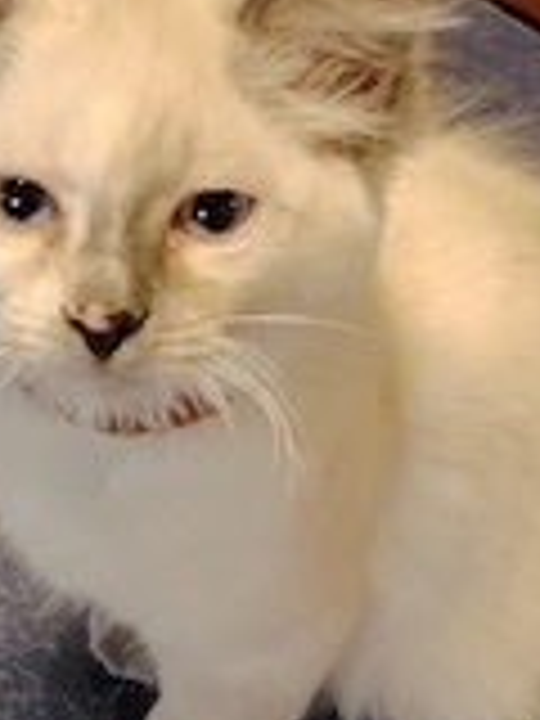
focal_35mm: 105
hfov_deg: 14.1
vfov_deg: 18.7
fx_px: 2184
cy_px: 320
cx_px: 225
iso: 5203
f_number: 1.75
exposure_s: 1/100
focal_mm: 5.25
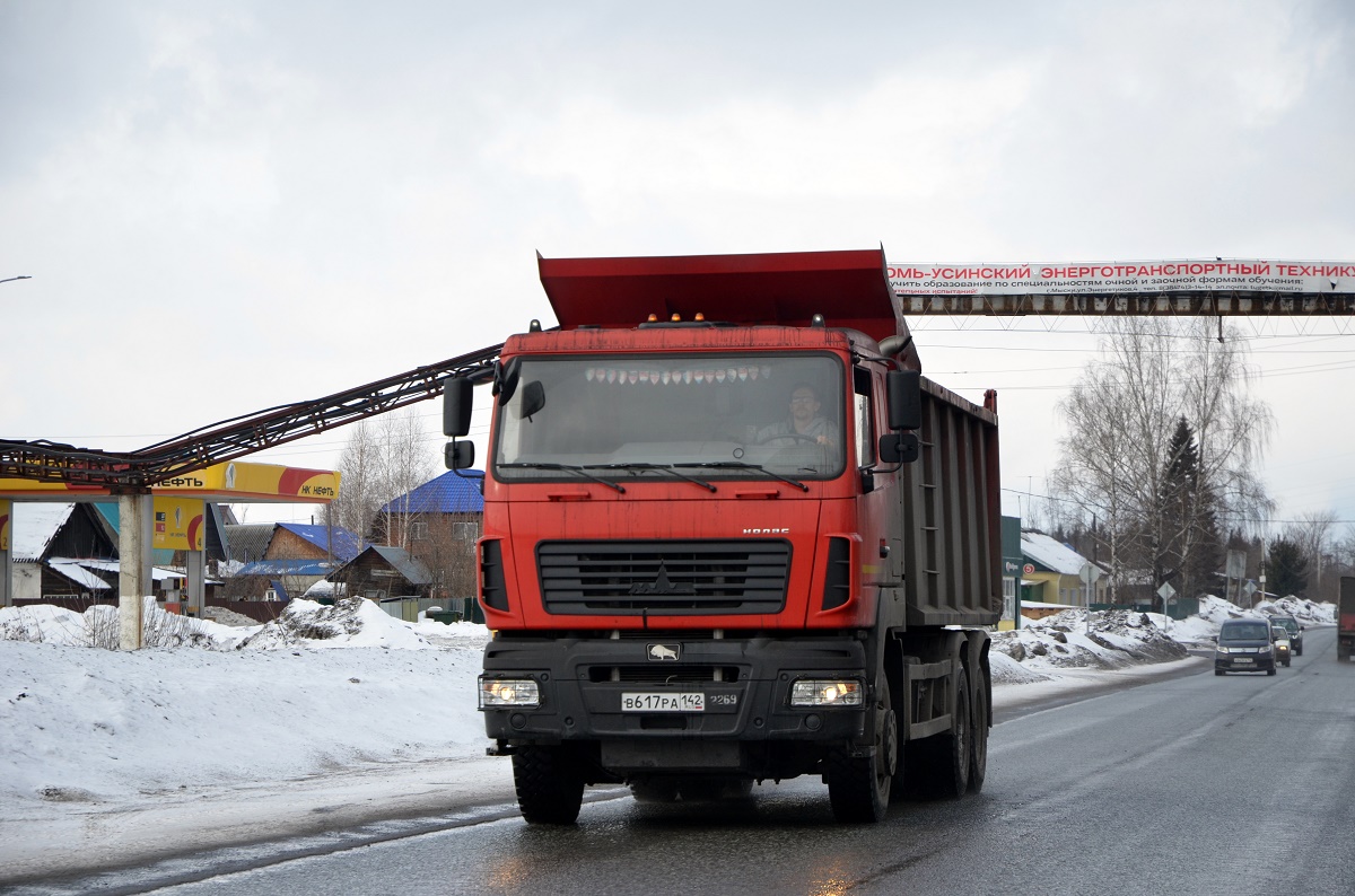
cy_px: 448
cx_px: 678
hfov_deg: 19.5
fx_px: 3943
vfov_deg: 13.0
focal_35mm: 105
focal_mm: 70
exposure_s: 1/1600
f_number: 6.3
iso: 400
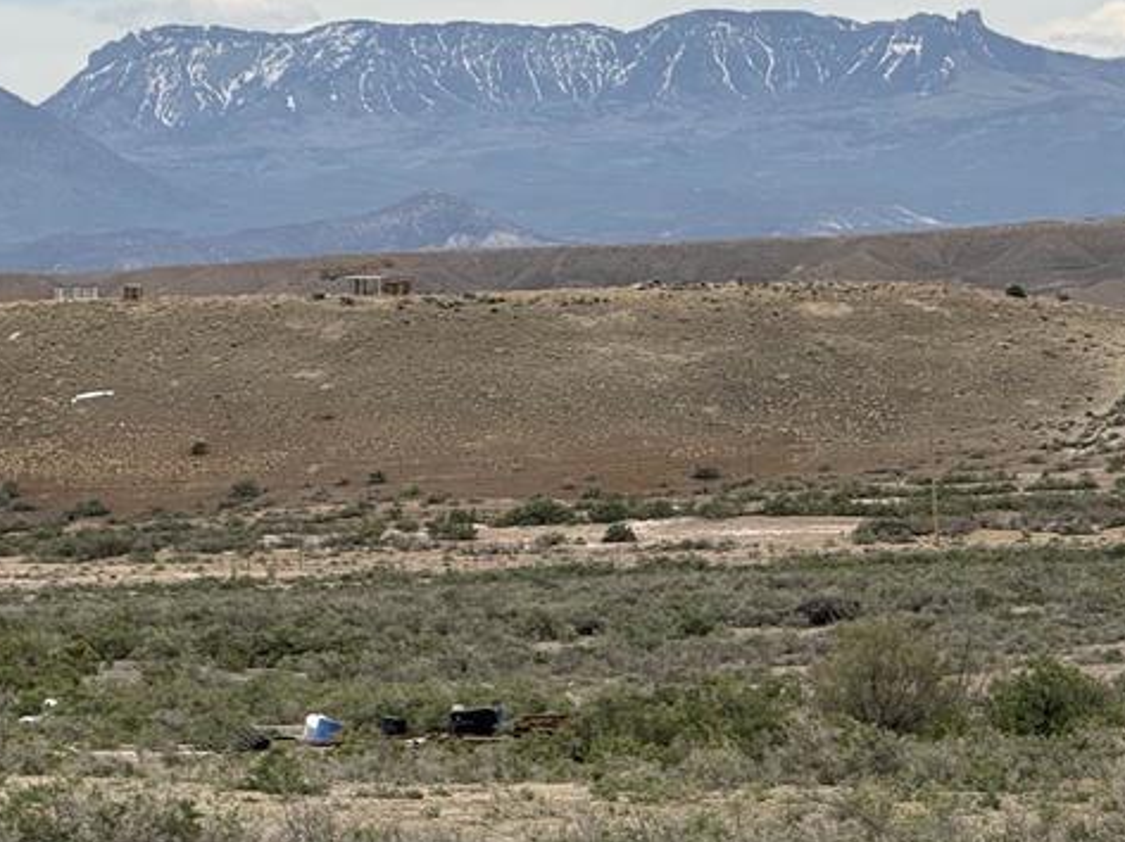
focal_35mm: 260
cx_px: 875
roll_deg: +2.1
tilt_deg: +1.8
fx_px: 8443
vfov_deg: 5.7
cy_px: 245
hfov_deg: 7.6
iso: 64
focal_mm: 15.66
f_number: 2.8
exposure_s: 1/1546
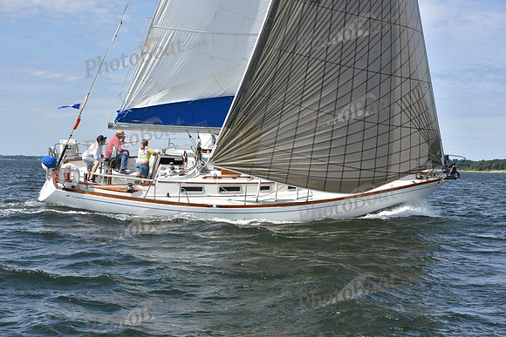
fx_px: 984
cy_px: 168
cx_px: 253
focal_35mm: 70
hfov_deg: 28.8
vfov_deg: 19.5
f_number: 9
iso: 320
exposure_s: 1/1000
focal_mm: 70
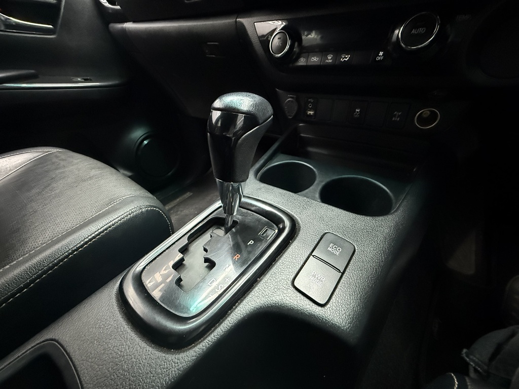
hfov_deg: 102.1
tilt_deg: -32.4
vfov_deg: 85.7
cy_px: 194
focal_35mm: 14
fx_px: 210
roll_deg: +2.9
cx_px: 260
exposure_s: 1/40
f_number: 2.2
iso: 1250
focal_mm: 2.22
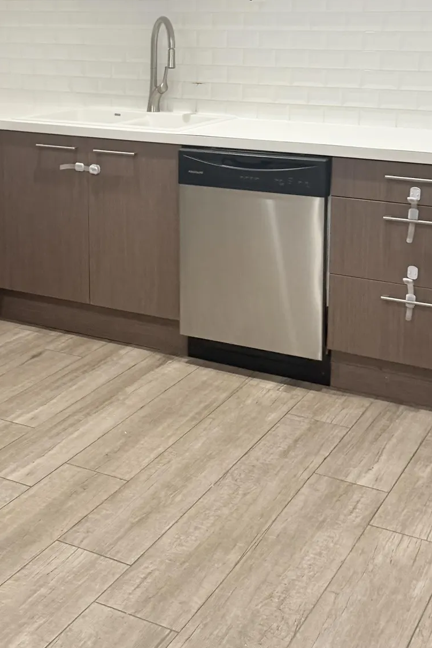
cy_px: 165
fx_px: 918
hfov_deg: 26.5
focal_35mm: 51
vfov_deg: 37.9
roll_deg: +0.5
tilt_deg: -6.4
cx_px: 191
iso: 250
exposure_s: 1/60
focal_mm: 6.76
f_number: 1.78
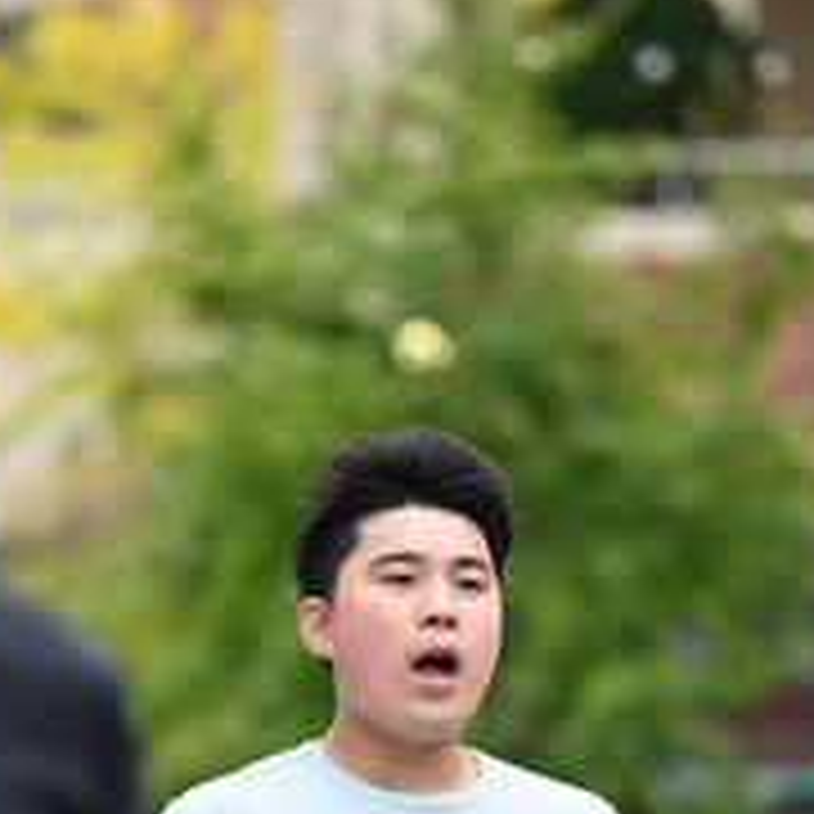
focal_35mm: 362
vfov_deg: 4.8
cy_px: 769
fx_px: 9631
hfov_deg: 4.8
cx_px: 403
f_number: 2.8
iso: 640
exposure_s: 1/2500
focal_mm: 140
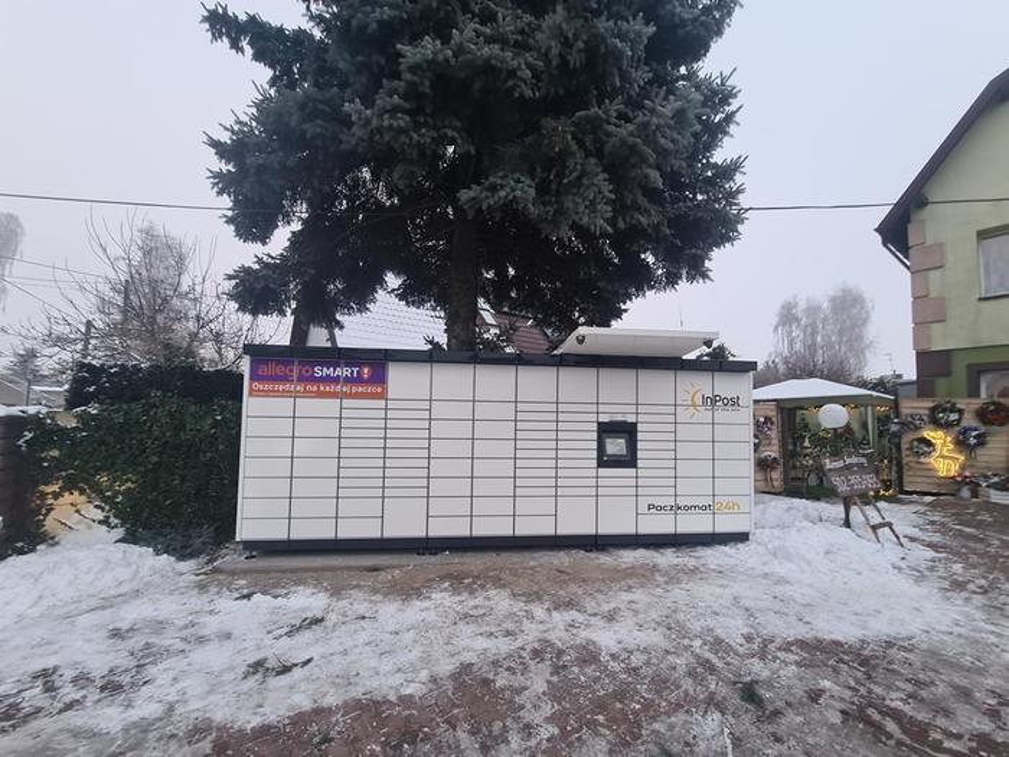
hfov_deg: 106.2
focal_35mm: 13
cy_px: 378
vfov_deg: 89.9
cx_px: 504
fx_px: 379
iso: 64
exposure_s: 1/50
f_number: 2.2
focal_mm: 2.2
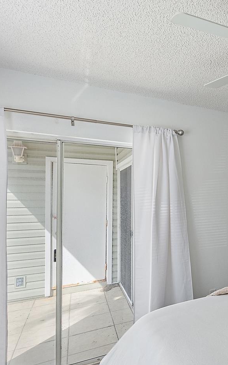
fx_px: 287
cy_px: 195
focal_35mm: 29
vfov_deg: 64.8
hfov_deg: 35.4
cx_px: 265
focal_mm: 16.5
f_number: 7.1
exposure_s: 1/500
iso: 1600
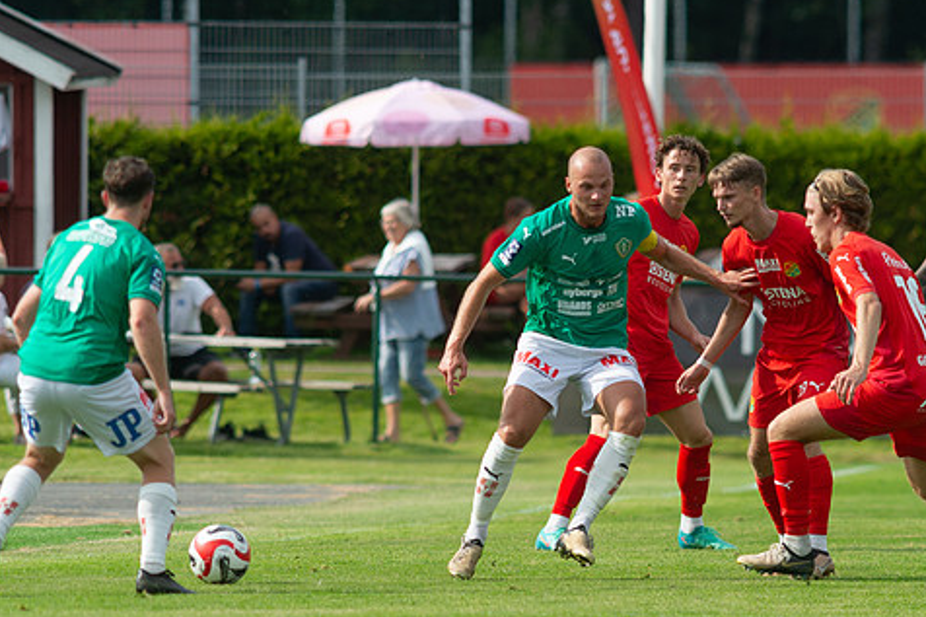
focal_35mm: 687
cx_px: 542
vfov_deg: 2.0
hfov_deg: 3.0
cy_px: 441
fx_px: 17664
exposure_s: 1/1600
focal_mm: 420
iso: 280
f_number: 4.5
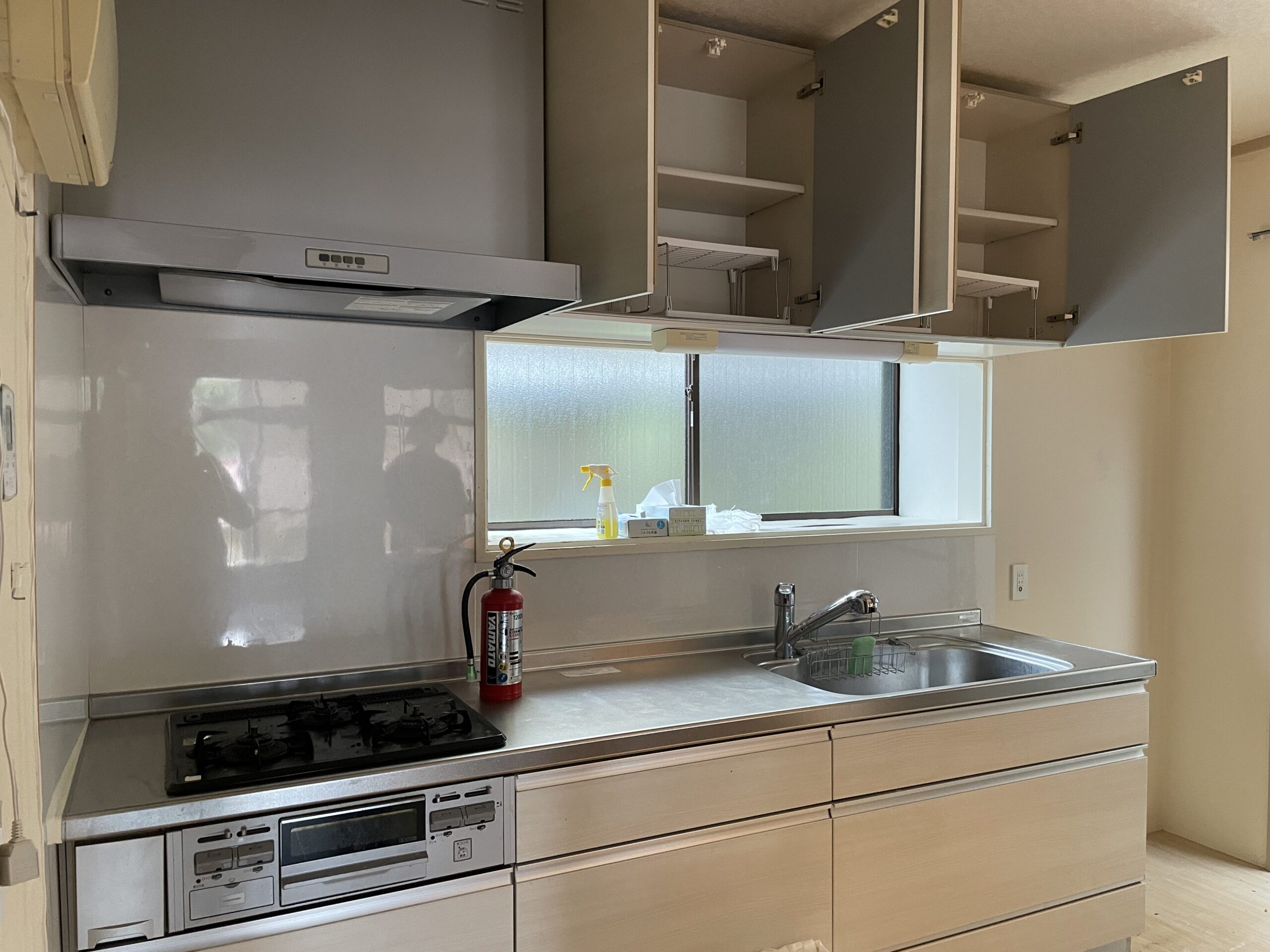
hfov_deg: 67.3
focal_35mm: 26
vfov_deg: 53.1
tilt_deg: -2.2
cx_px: 635
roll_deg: +0.9
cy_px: 476
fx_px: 954
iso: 125
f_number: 1.6
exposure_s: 1/50
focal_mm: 4.2
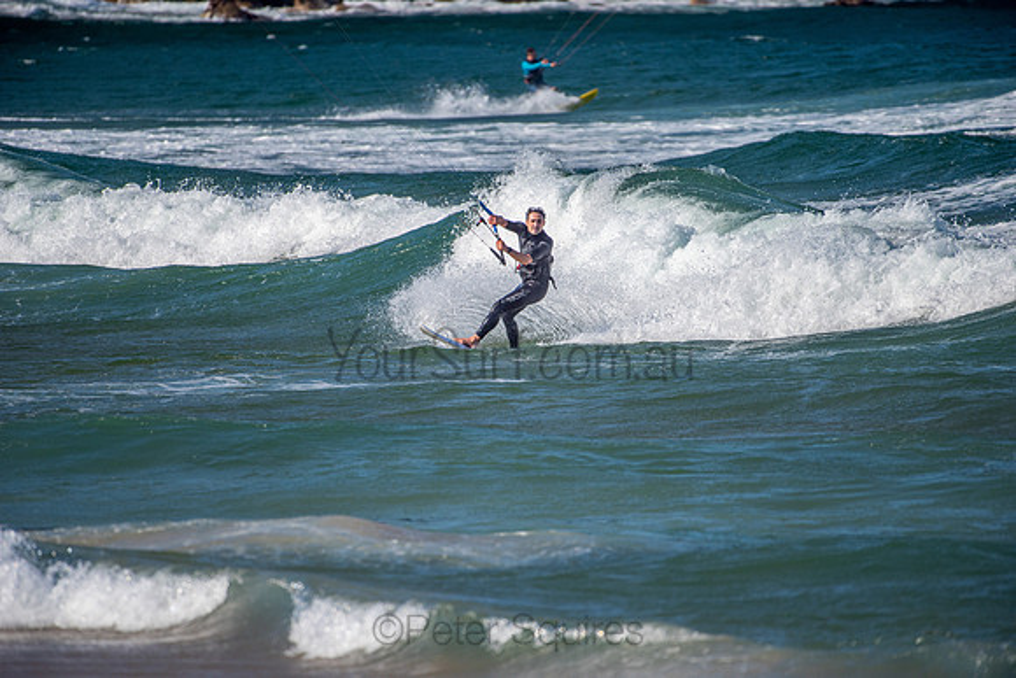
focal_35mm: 500
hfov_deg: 4.1
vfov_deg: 2.8
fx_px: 14114
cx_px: 508
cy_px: 339
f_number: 5.6
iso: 125
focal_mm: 500
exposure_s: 1/2000
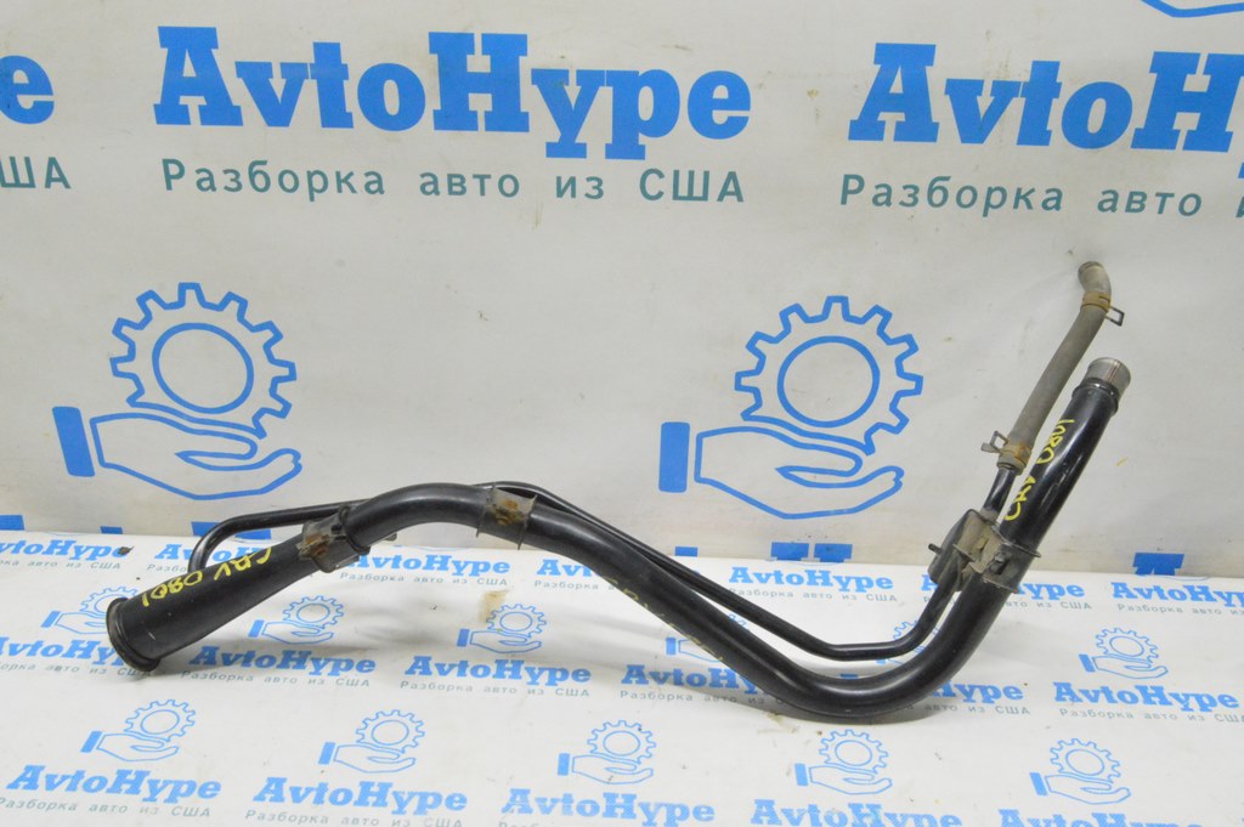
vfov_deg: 38.3
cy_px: 414
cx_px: 622
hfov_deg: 55.1
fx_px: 1191
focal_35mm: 34
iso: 6400
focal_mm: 23
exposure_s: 1/15
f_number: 20
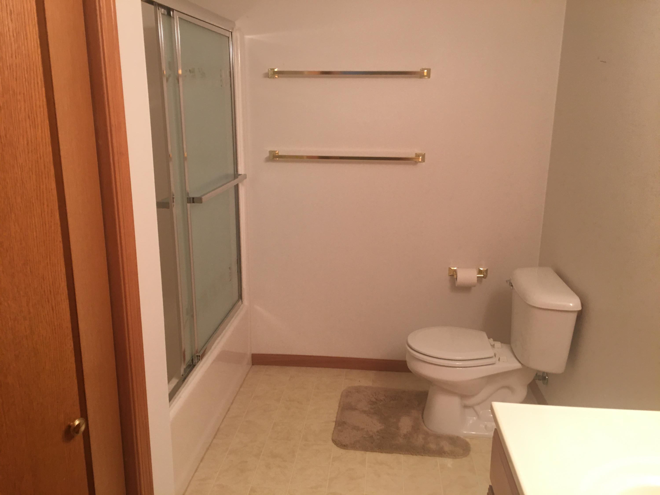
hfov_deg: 61.7
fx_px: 553
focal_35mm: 29
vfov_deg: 48.2
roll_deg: -1.0
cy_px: 248
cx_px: 330
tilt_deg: -14.2
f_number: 2.2
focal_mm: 4.15
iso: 40
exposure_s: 1/15
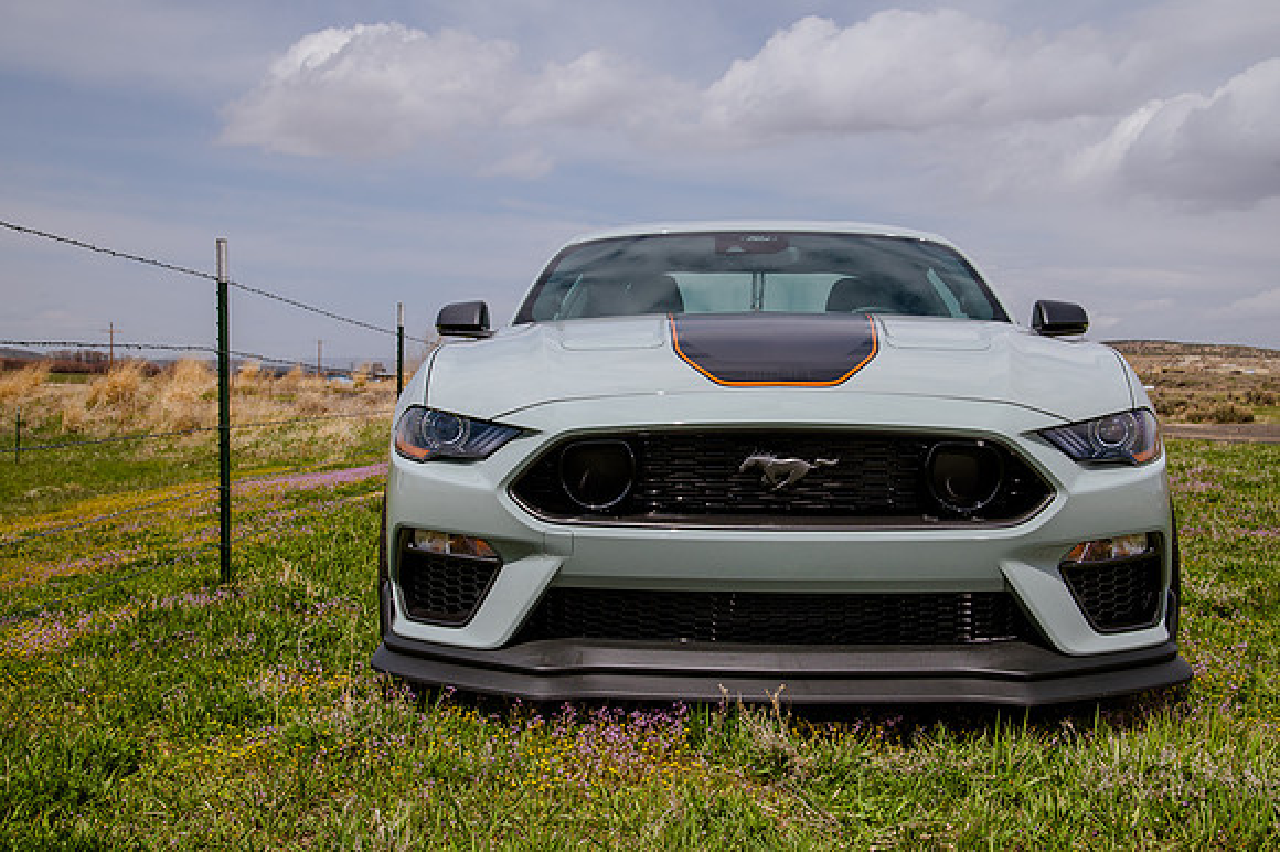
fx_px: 1762
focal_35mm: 50
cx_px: 661
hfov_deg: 39.9
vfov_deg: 27.2
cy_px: 440
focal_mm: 48
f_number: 11
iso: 200
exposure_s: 1/400
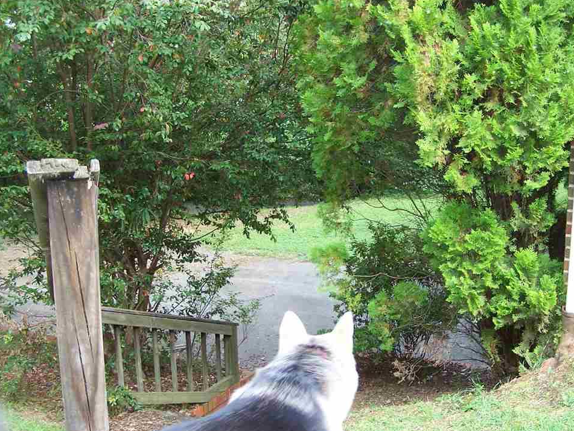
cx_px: 345
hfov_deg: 37.3
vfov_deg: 28.6
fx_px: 846
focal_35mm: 51
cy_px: 238
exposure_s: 1/80
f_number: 2.8
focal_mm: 6.3
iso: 160
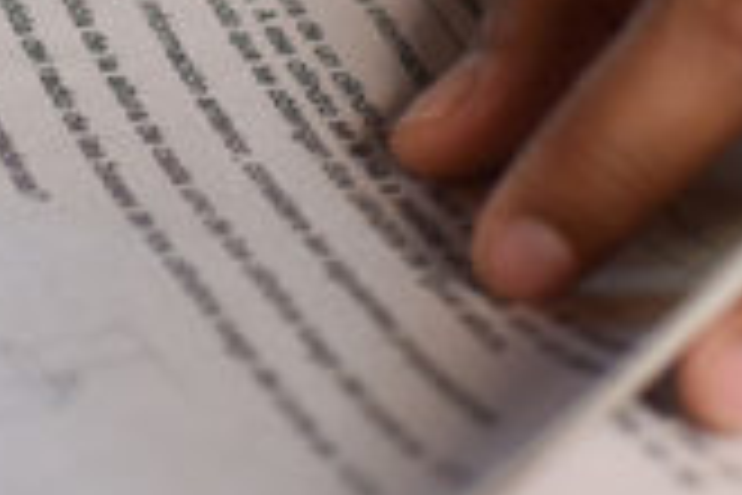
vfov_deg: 8.4
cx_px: -139
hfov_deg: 12.3
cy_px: -63
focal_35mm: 163
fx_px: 3359
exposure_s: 1/250
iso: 1000
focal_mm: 35
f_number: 2.8
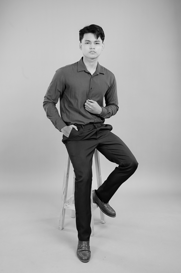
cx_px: 90
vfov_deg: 39.6
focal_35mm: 50
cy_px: 136
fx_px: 378
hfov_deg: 27.0
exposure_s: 1/125
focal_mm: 50
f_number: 7.1
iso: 250
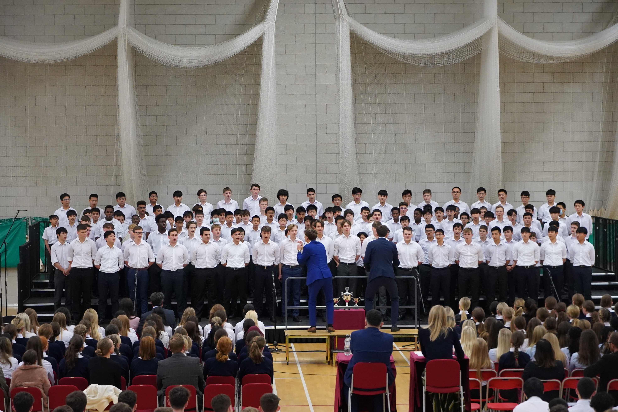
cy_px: 206
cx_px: 309
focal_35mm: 100
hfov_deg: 20.4
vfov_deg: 13.7
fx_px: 1717
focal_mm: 67
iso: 3200
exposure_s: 1/160
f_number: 5.6
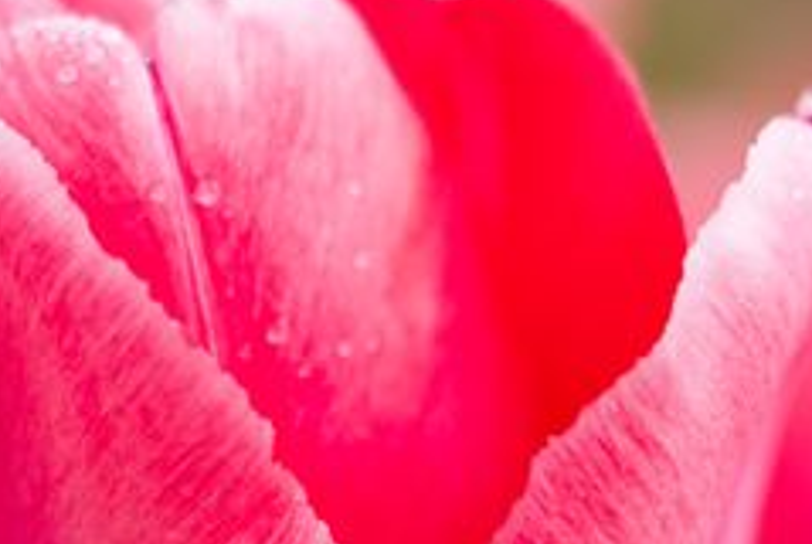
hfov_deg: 5.3
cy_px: 556
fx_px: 8694
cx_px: 136
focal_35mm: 385
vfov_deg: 3.6
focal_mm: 72
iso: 100
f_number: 2
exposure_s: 1/2500
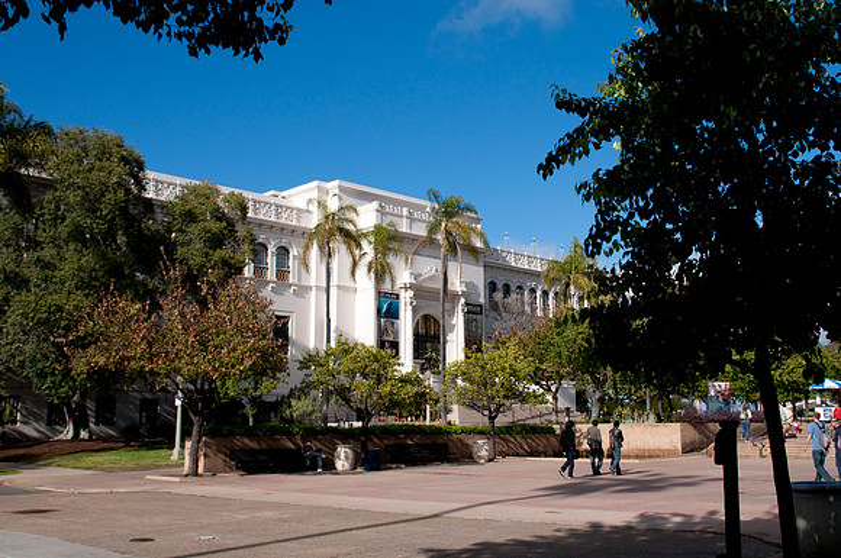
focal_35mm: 38
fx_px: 875
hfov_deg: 51.3
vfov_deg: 35.4
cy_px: 279
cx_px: 420
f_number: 10
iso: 200
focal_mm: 25
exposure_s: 1/400
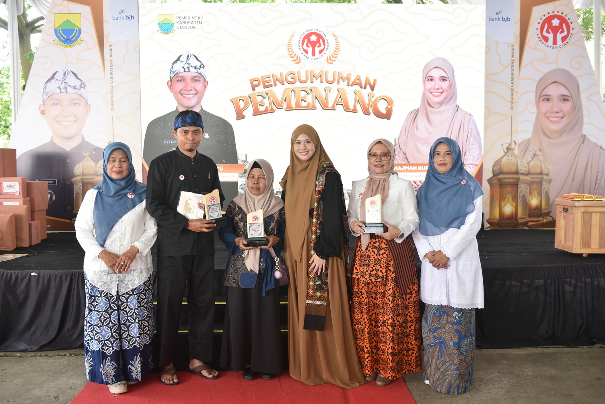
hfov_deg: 54.4
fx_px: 588
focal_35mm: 35
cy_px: 202
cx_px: 302
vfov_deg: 37.9
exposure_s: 1/160
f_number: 3.5
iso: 400
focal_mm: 35
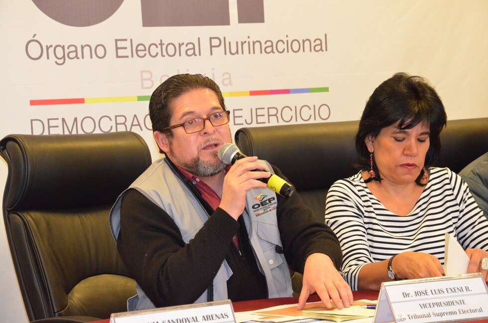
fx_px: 1623
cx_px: 244
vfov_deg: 11.4
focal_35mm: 120
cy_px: 162
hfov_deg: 17.1
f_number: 7.1
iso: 4000
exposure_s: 1/60
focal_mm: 80
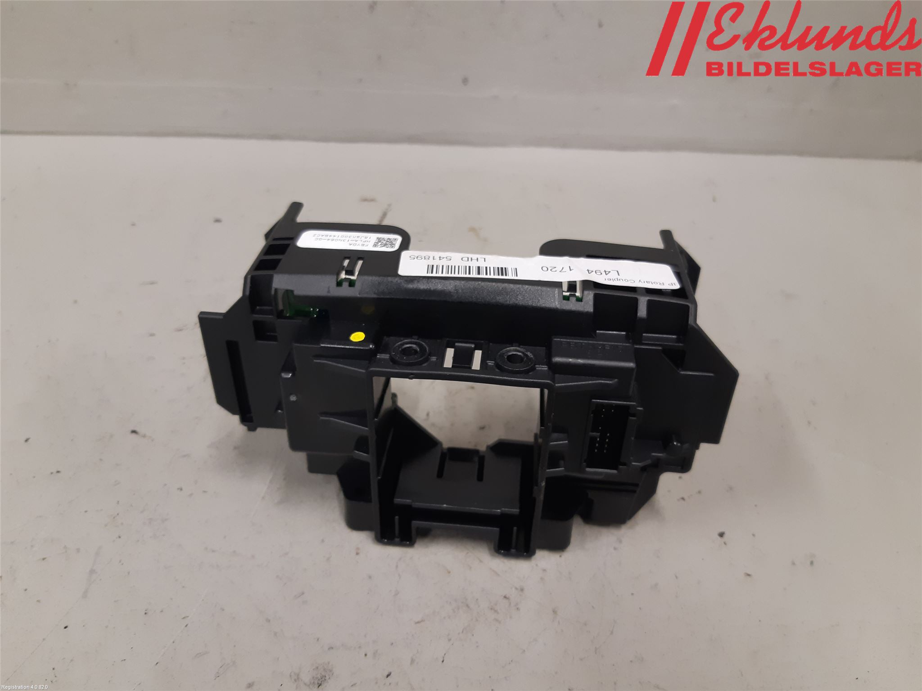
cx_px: 461
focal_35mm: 26
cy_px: 346
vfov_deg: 53.1
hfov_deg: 67.3
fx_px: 693
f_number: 1.7
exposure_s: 1/50
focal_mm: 3.93
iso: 160
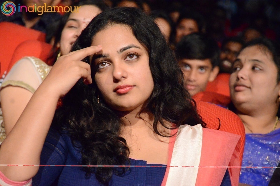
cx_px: 140
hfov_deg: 13.1
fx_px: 1223
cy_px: 93
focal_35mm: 158
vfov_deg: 8.7
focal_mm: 105
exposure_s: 1/125
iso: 8000
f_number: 5.6
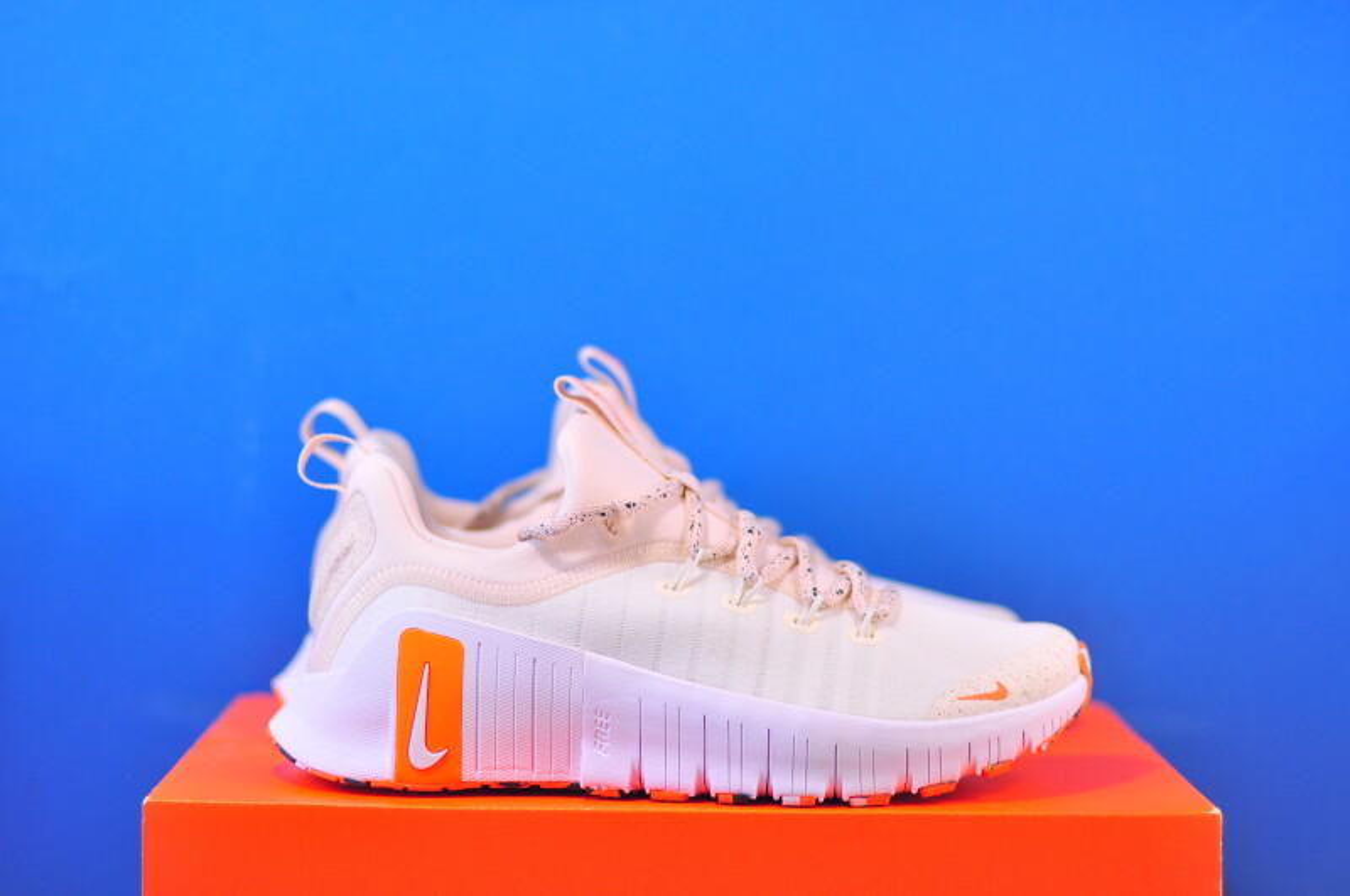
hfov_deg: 27.0
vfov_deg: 18.1
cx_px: 675
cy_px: 448
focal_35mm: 75
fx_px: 2808
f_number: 2
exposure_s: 1/320
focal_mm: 50
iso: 250
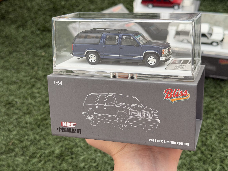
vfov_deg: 27.5
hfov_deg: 36.2
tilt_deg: -50.2
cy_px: 87
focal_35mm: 53
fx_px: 349
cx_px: 118
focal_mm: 6.76
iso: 64
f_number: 1.78
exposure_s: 1/429
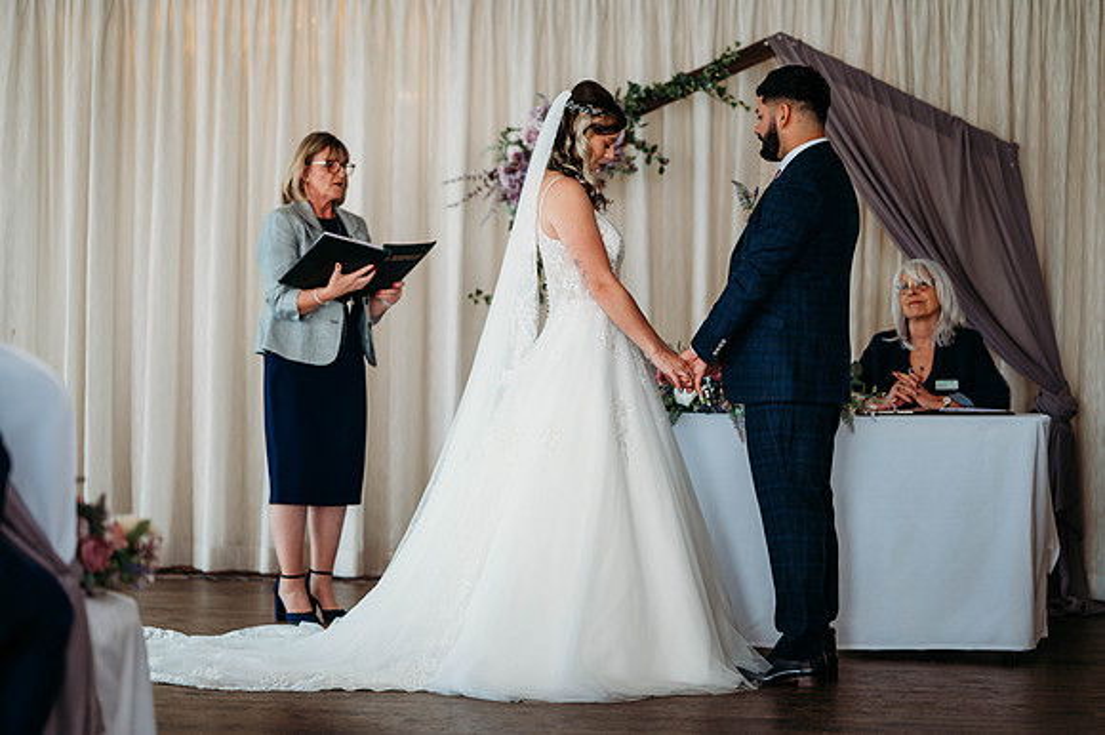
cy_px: 368
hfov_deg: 23.9
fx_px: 2607
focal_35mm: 85
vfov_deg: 16.1
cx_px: 552
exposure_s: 1/200
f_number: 2
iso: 180
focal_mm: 85
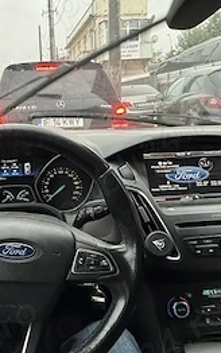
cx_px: 44
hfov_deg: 36.1
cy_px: 175
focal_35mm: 34
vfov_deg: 56.7
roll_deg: +3.4
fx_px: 327
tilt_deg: -12.3
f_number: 2.2
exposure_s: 1/50
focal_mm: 2.22
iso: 250
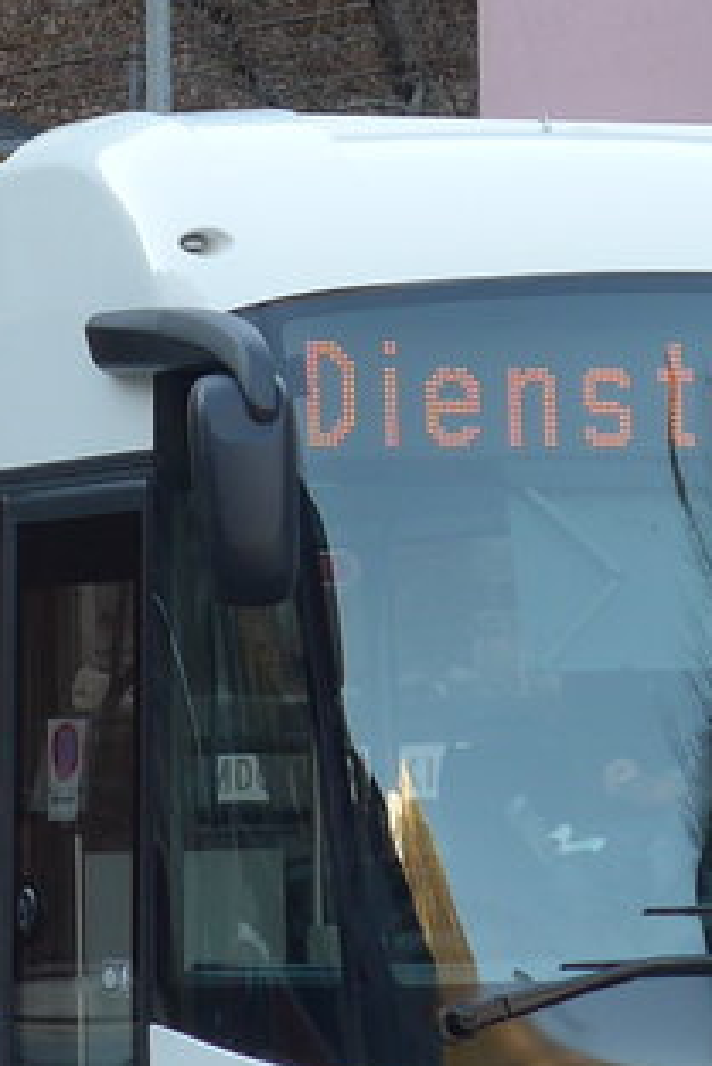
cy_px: 358
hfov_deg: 6.3
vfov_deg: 9.4
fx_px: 6489
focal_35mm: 219
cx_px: 320
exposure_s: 1/60
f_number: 3.4
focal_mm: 11.3
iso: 100
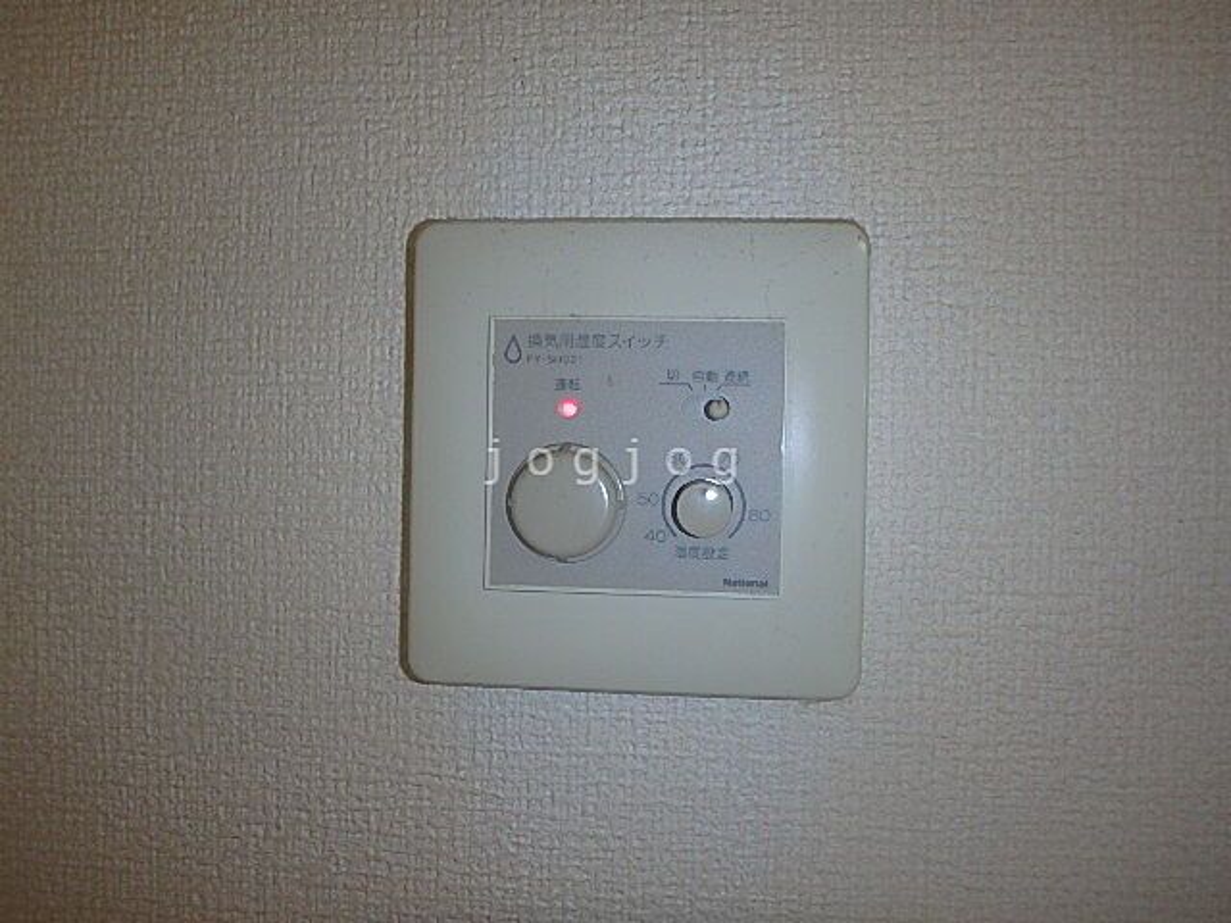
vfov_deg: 63.4
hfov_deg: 79.0
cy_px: 462
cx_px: 616
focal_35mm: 21
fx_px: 747
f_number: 3.5
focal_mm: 3.7
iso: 125
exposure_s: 1/30
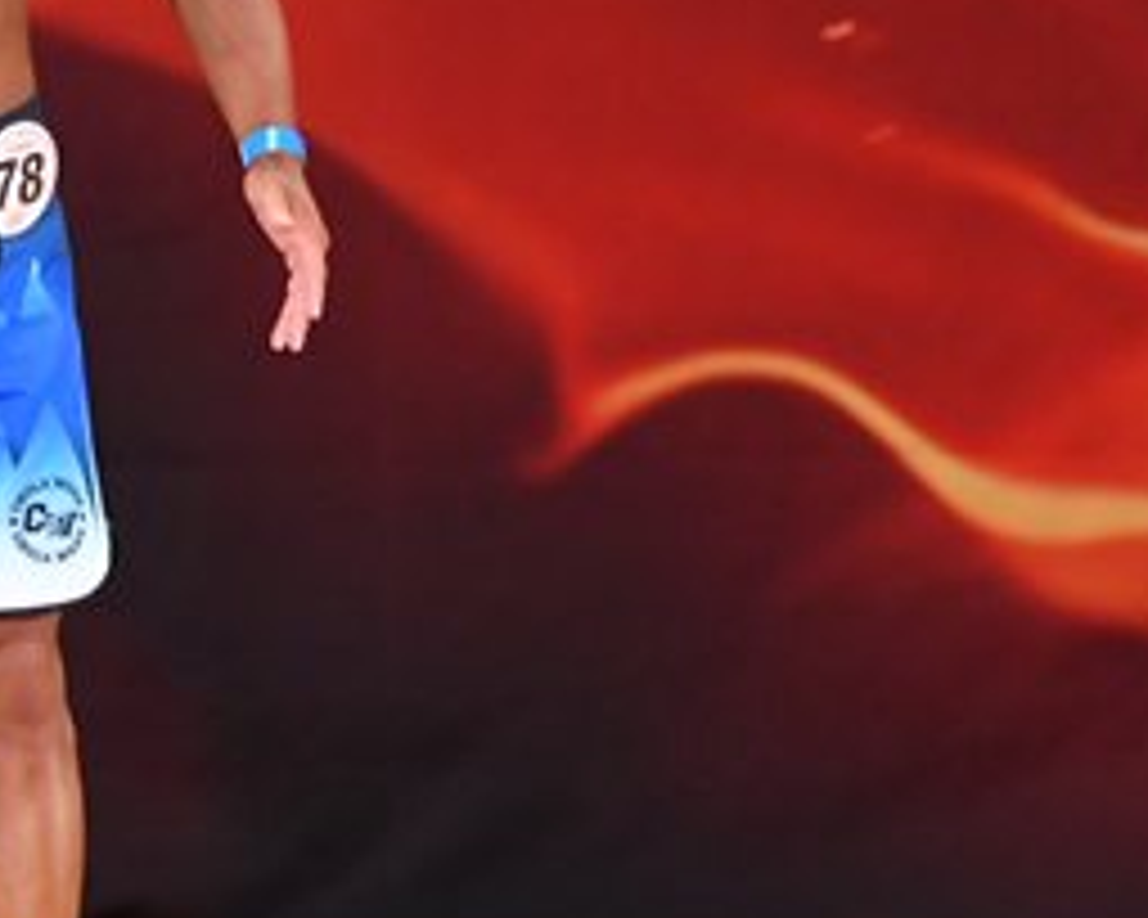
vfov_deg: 2.3
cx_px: -245
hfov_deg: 2.8
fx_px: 23240
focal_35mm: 684
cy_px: 122
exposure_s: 1/400
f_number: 5.6
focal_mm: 160
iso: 3200
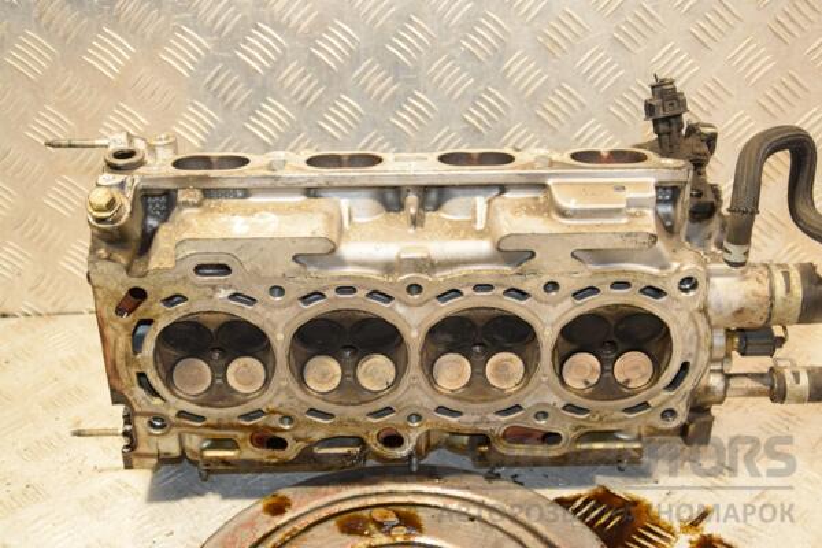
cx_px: 411
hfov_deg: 38.9
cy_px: 274
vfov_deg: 26.5
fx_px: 1164
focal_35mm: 51
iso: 800
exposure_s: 1/100
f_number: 5
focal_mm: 34
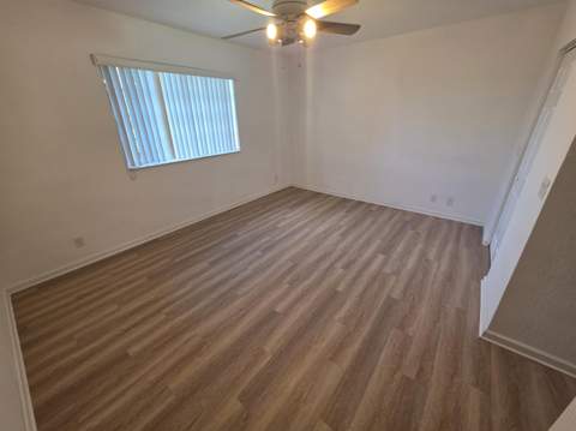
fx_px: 216
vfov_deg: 89.8
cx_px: 288
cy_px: 216
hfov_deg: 106.2
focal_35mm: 13
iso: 200
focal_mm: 2.2
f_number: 1.9
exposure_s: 1/120
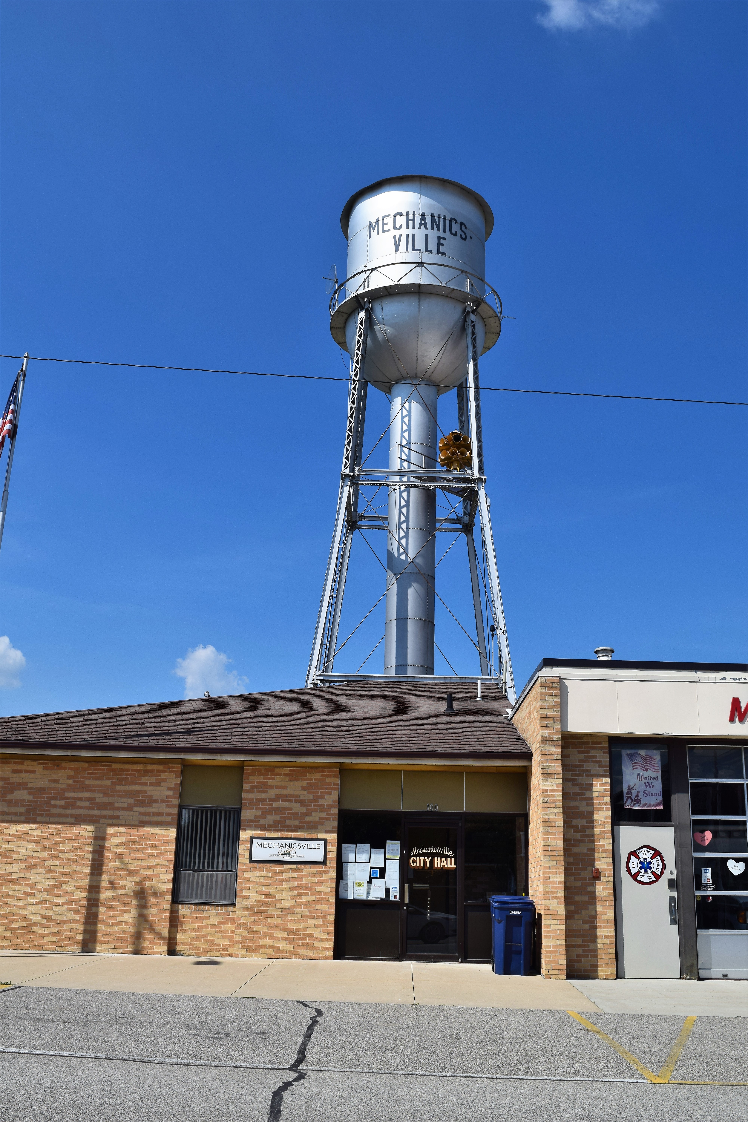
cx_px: 374
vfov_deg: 55.1
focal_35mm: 34
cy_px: 561
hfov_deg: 38.4
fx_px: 1075
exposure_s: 1/500
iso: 200
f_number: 11
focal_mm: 23
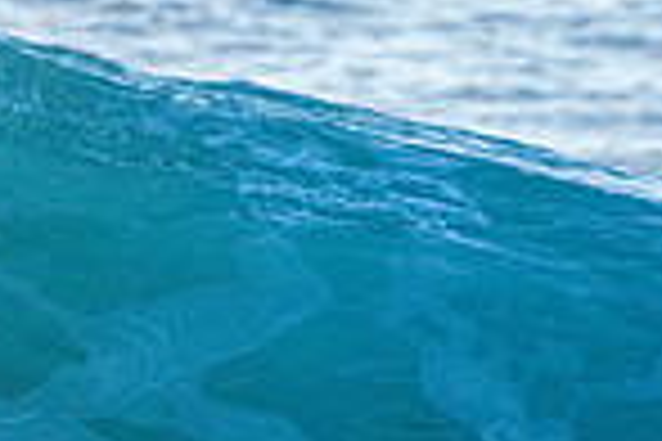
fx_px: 52257
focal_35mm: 2842
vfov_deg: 0.5
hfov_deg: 0.7
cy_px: 569
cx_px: -338
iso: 560
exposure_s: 1/1250
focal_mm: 480
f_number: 5.6
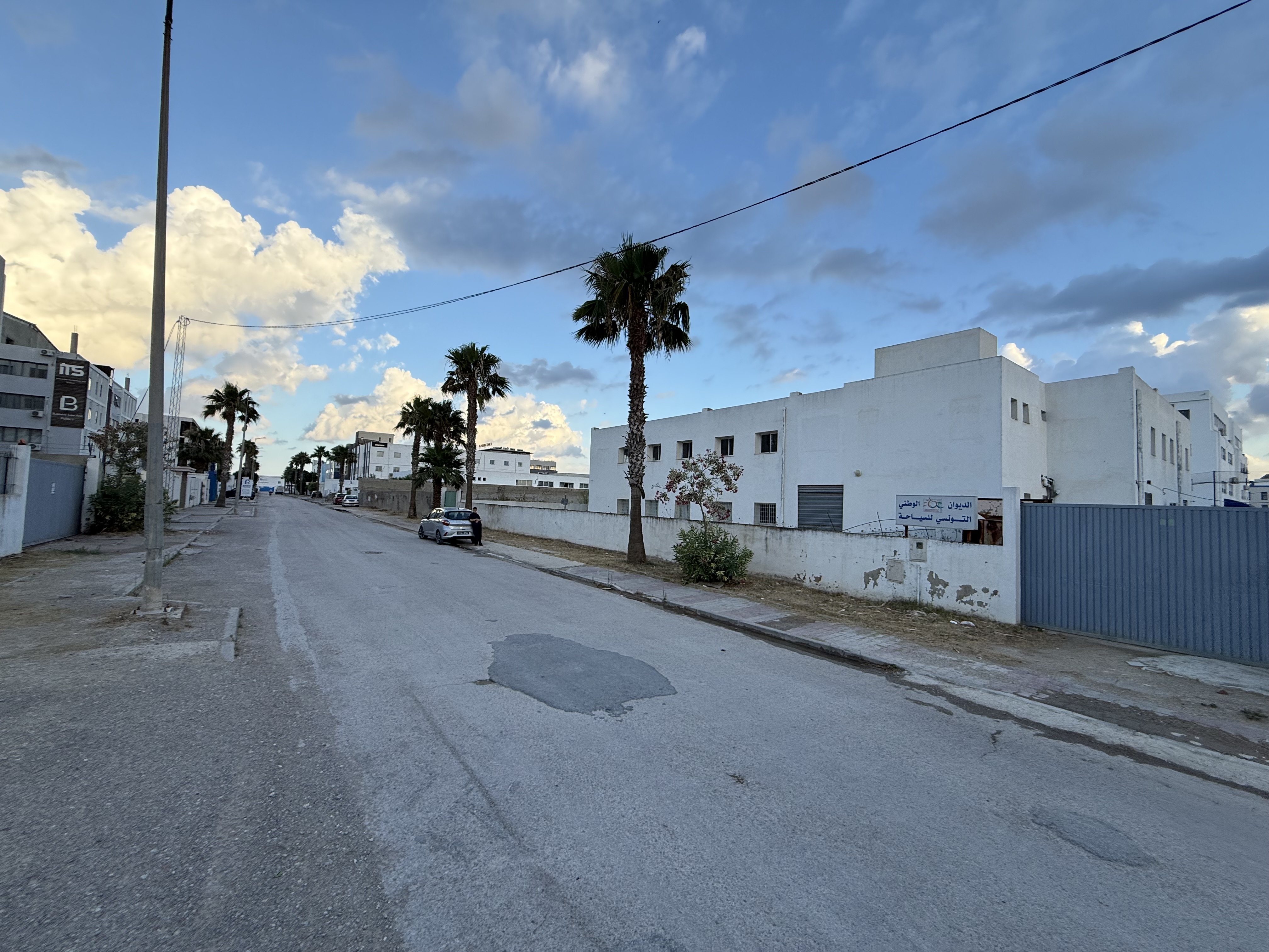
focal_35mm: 14
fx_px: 513
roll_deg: -2.3
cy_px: 476
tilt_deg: +3.7
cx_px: 634
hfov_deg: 102.1
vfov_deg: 85.7
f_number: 2.2
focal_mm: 2.22
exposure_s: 1/625
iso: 50
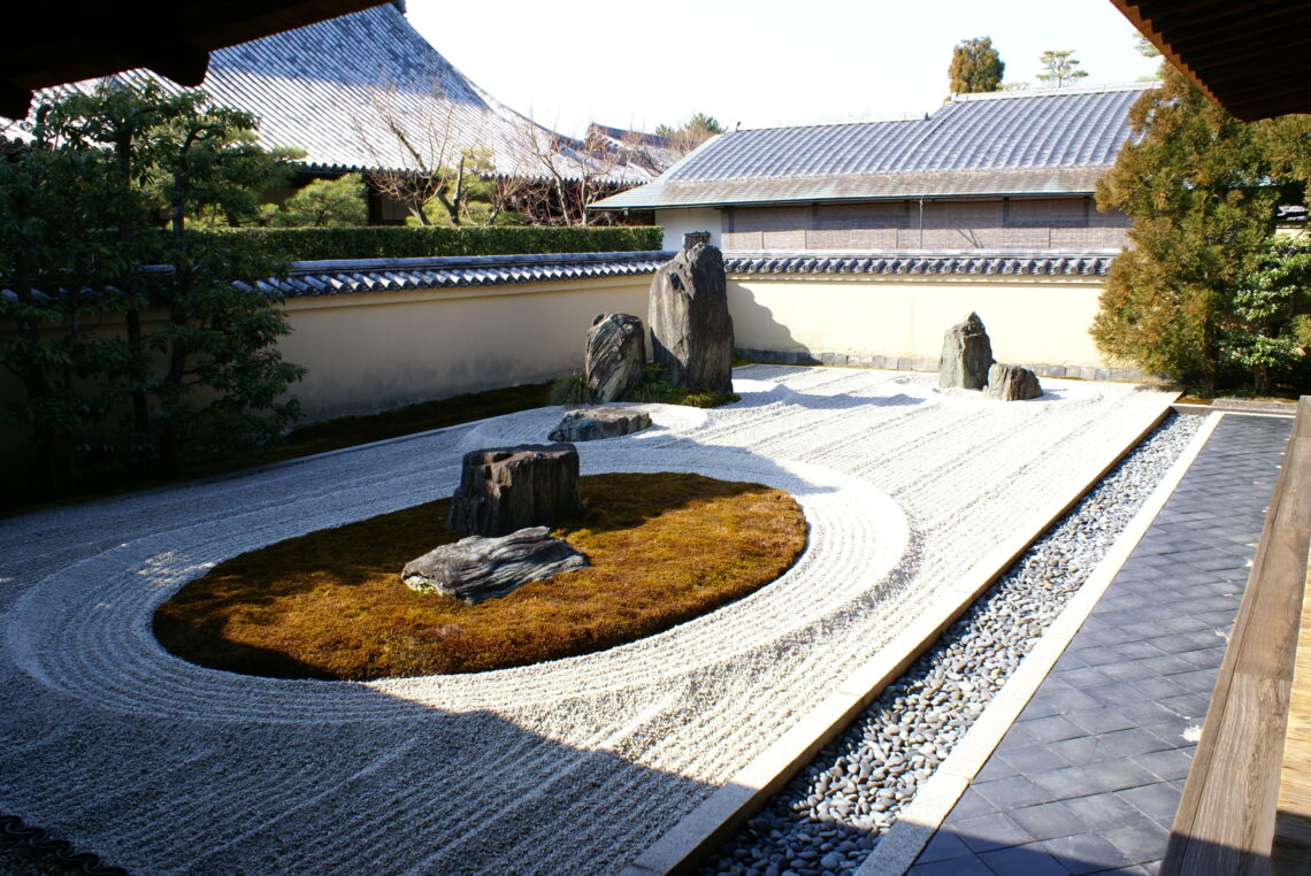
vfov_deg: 43.7
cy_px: 438
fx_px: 1093
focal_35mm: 30
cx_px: 656
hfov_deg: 61.9
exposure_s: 1/60
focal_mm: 20
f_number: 8
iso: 100
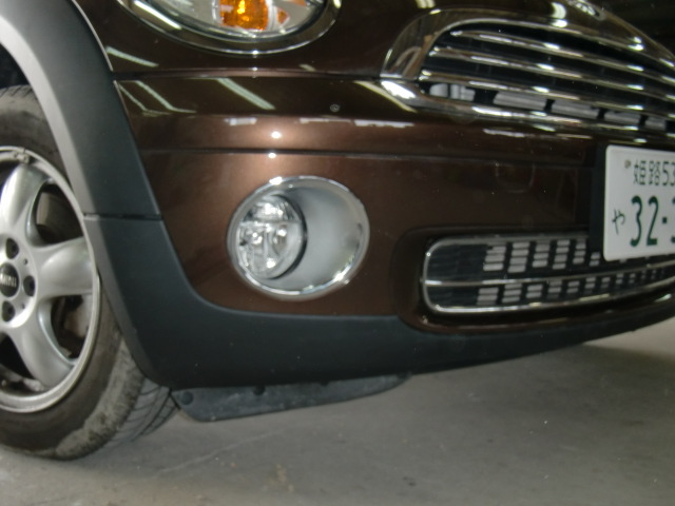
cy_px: 253
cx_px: 338
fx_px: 741
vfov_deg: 37.7
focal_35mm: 38
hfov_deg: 49.0
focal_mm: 6.66
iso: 64
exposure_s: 1/40
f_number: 3.9
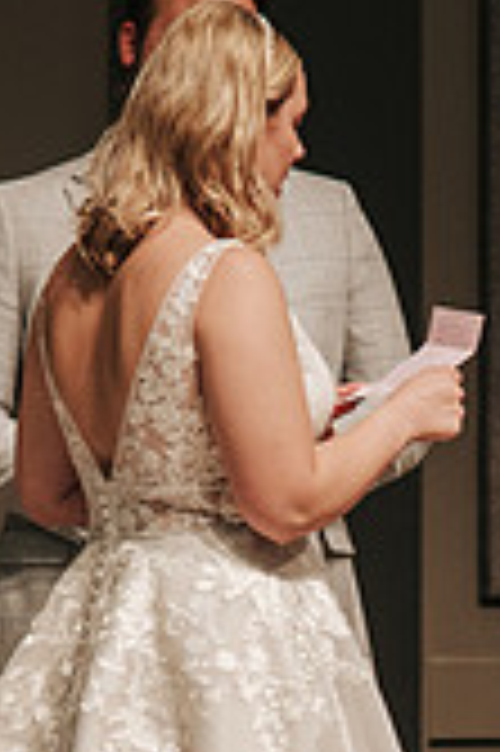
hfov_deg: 3.1
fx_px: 9289
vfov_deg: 4.6
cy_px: 536
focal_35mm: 445
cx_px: 473
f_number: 4
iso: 900
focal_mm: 110
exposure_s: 1/200
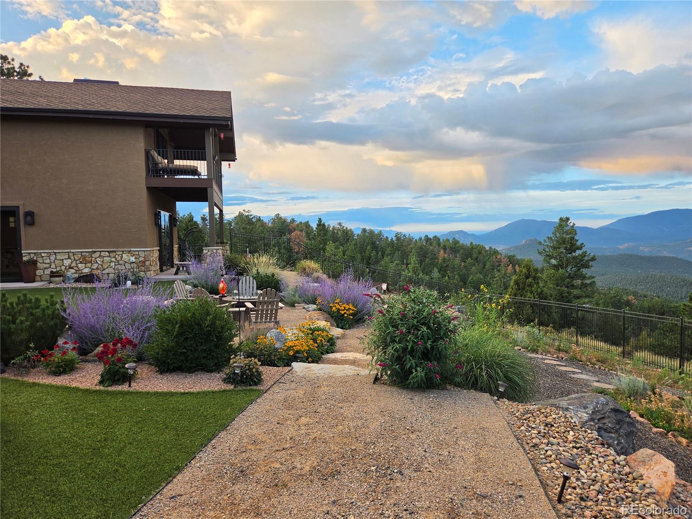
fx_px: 460
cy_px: 260
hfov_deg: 73.9
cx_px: 346
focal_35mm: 23
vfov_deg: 58.9
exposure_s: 1/359
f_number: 1.8
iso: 50
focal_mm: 5.4
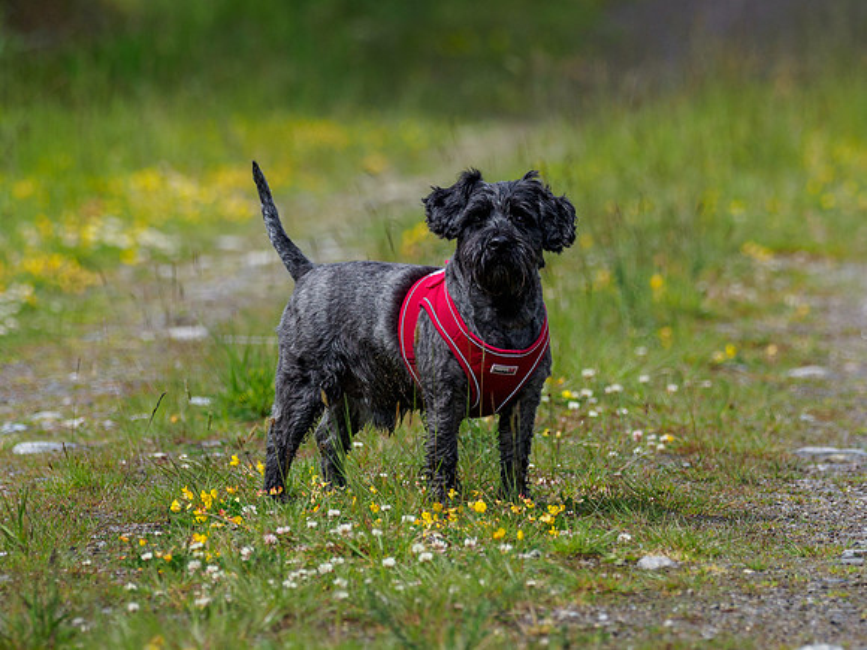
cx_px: 497
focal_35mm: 874
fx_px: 21901
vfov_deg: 1.7
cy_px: 182
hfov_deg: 2.3
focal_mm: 300
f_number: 4
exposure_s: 1/1250
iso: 200
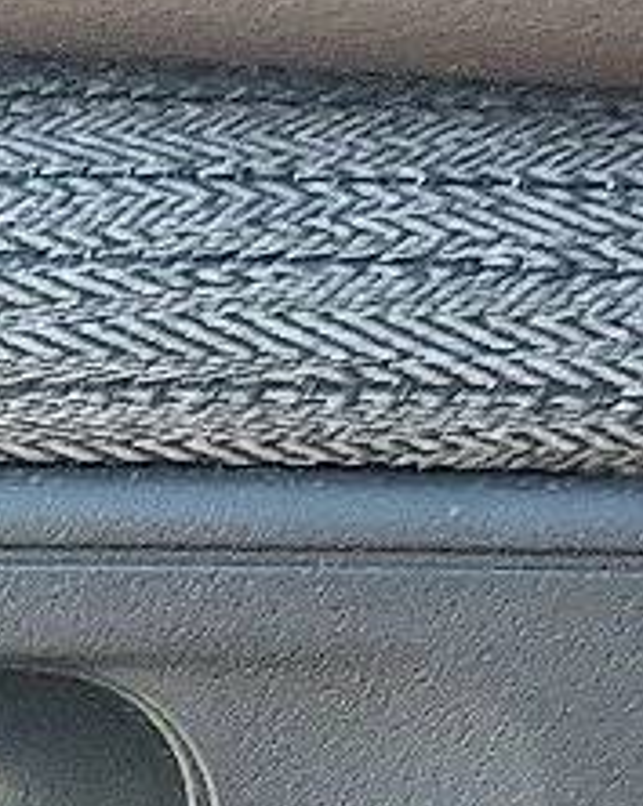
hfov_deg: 8.3
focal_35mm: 176
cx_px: -679
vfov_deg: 9.4
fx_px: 4195
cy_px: 2157
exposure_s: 1/120
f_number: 1.8
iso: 73
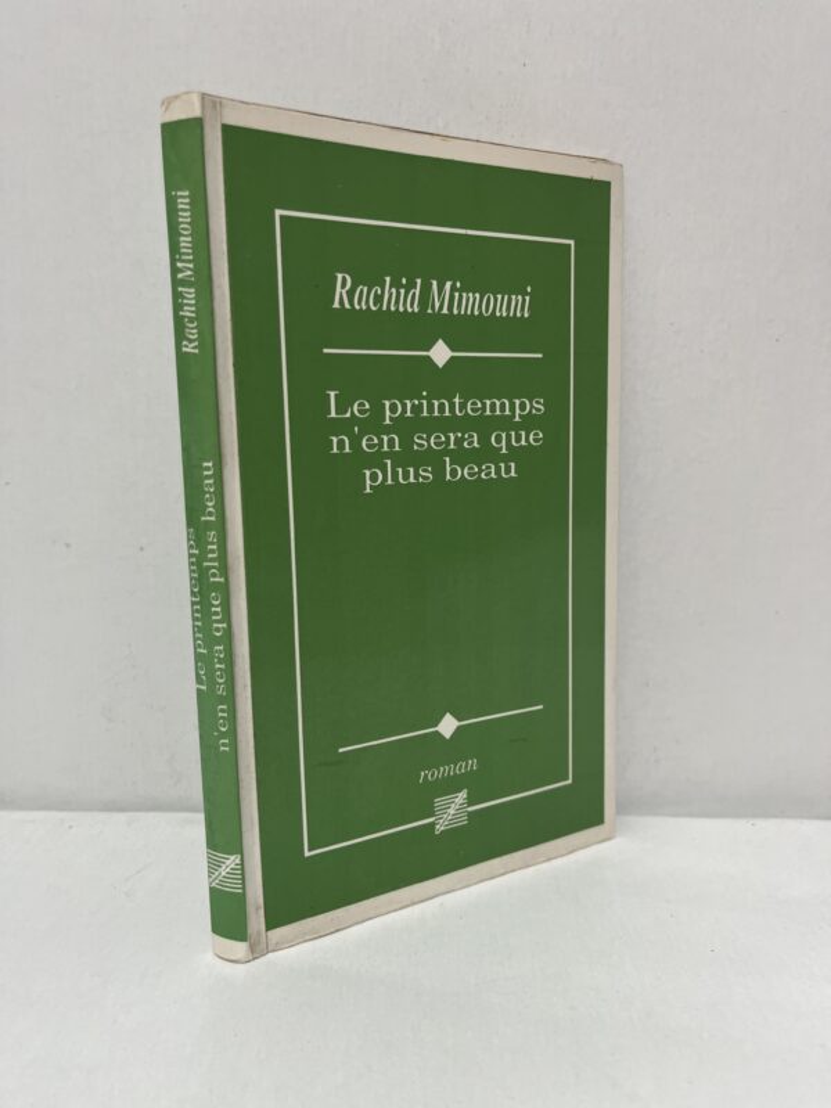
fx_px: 832
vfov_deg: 67.3
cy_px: 554
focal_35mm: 26
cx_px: 416
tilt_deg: -14.3
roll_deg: -1.9
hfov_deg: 53.1
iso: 125
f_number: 1.6
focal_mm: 5.1
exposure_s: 1/100
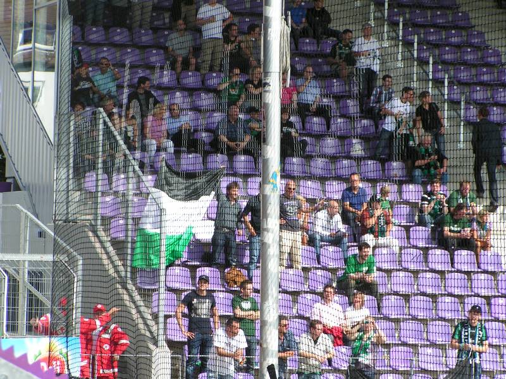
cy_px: 190
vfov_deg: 8.6
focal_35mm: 172
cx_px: 253
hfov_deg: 11.5
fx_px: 2514
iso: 50
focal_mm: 26.3
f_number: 5.6
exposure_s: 1/320
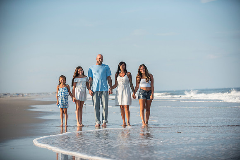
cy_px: 80
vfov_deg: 13.4
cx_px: 120
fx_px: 680
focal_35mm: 102
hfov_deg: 20.0
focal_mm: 102
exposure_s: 1/4000
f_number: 3.2
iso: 250
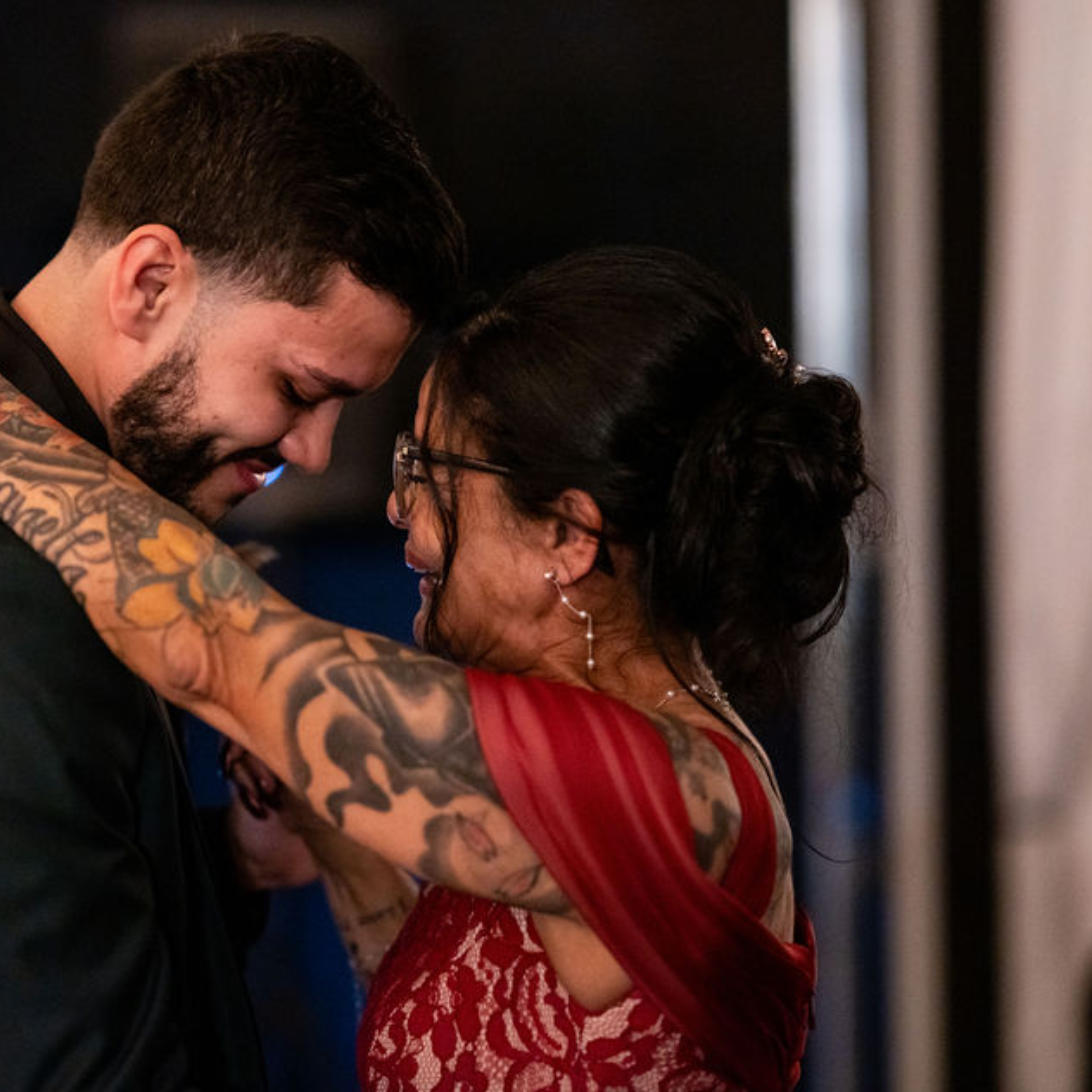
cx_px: 325
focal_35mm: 117
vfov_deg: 14.9
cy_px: 507
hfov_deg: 14.9
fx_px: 4176
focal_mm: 85
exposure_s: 1/200
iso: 2500
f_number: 1.6
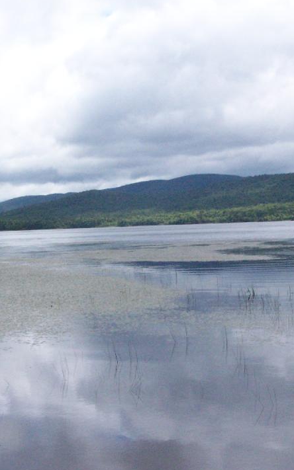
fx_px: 744
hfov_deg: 22.3
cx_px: 137
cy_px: 225
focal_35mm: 58
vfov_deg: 35.1
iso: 400
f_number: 5.6
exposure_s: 1/1600
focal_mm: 6.3
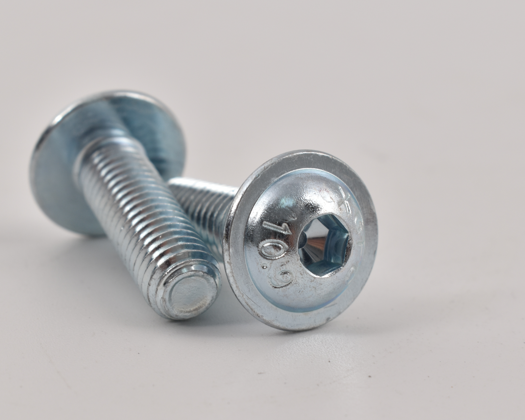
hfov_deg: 17.8
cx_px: 231
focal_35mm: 108
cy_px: 245
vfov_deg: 14.3
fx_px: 1678
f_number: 13
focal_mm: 50
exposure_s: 1/60
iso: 200
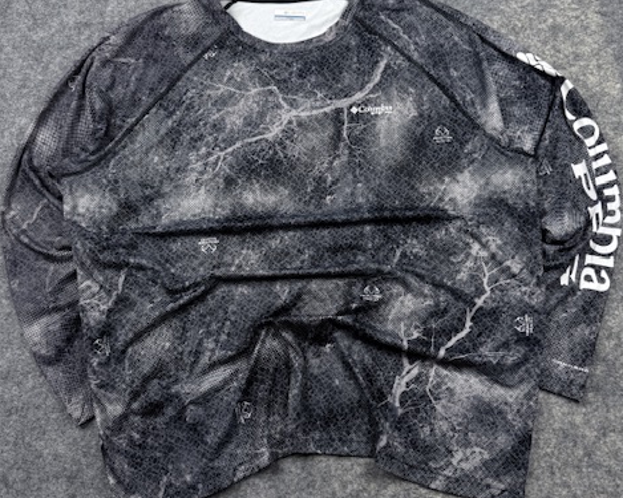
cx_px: 312
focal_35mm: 32
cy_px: 231
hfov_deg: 55.7
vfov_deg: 45.7
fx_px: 590
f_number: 1.78
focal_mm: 6.76
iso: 50
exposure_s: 1/136
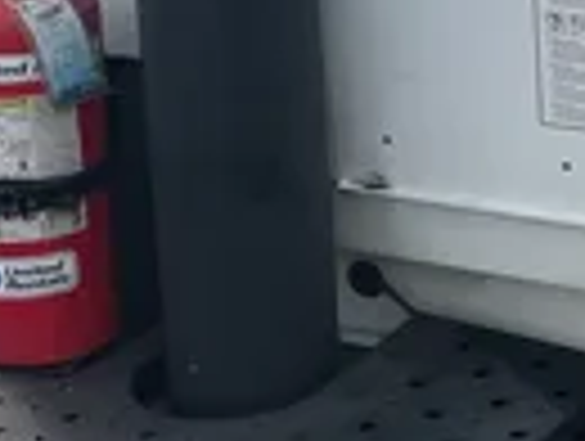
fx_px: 1862
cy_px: -83
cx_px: 662
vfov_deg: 13.2
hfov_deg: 17.2
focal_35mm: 110
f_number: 1.6
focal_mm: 5.1
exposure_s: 1/2463
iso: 50
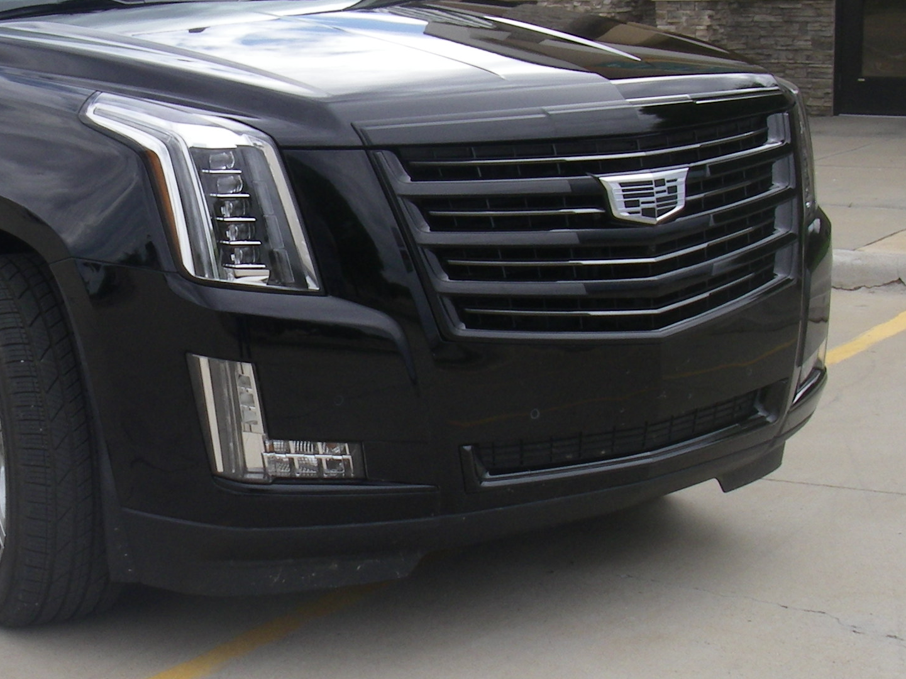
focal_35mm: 81
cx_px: 118
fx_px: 2120
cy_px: 282
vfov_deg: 18.2
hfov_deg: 23.6
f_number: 6.6
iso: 64
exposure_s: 1/100
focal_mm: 6.3
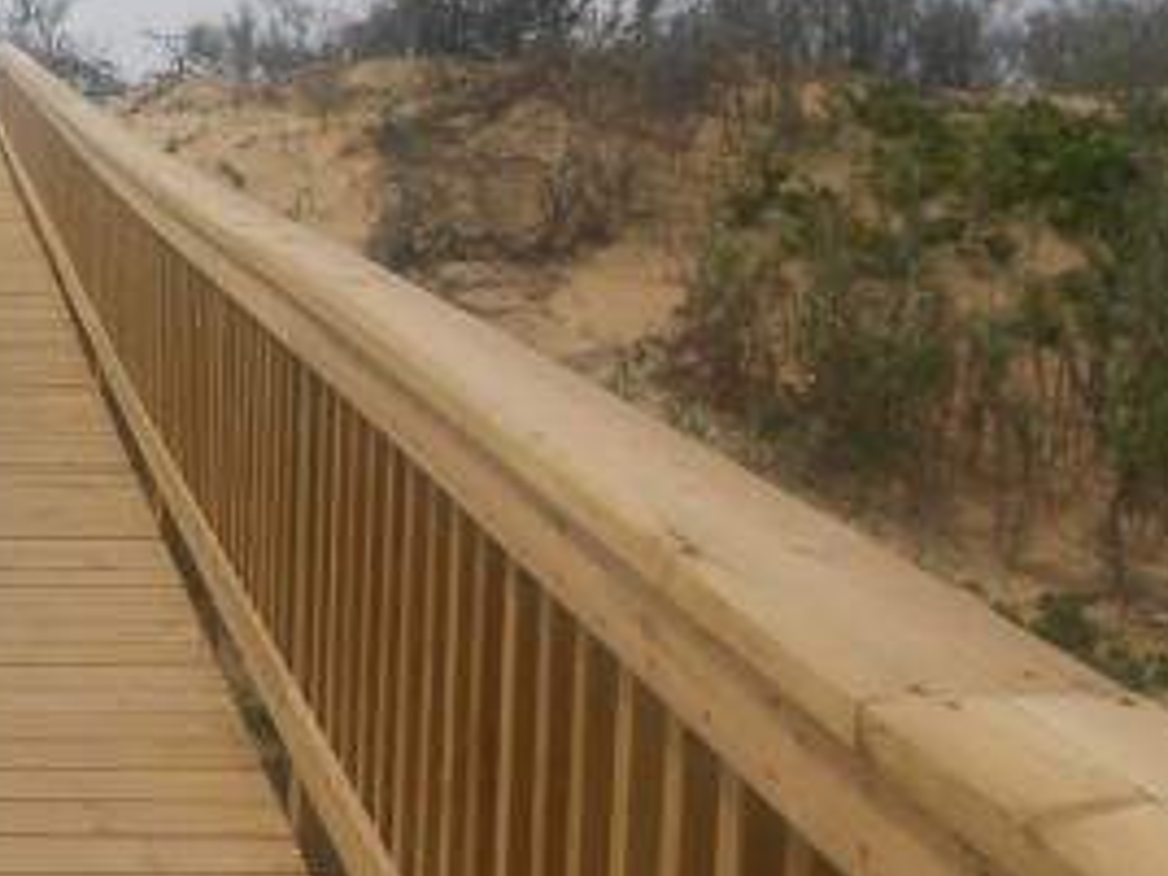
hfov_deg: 28.8
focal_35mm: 62
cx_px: -57
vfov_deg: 23.5
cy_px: 292
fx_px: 2092
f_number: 8
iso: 80
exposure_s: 1/250
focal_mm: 4.6
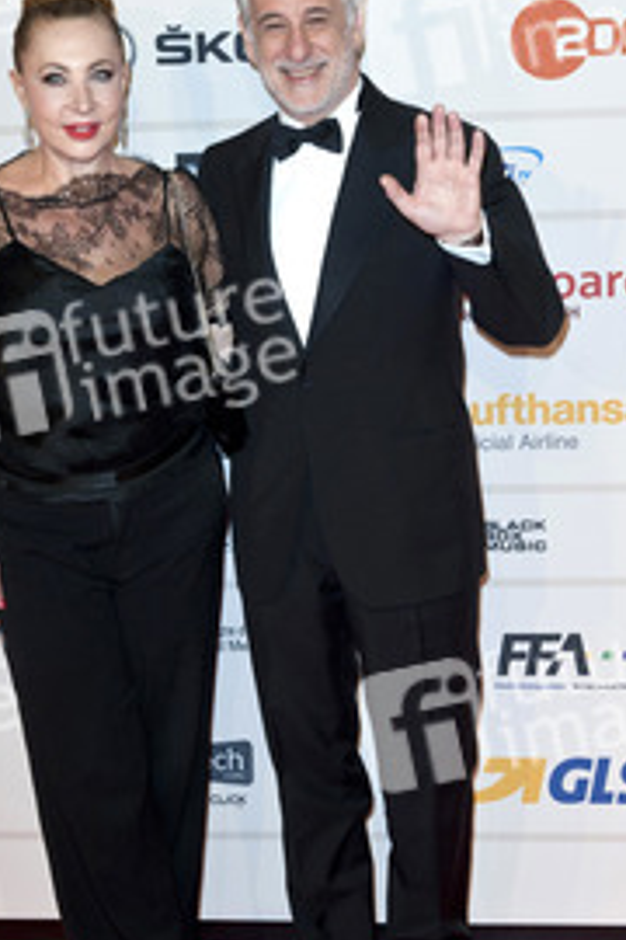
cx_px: 221
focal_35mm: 74
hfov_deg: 18.4
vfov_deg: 27.3
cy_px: 536
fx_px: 1930
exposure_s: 1/250
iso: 800
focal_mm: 50
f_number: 5.6
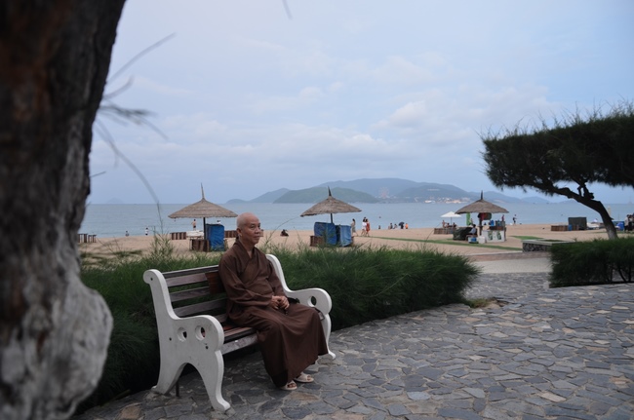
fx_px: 475
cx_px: 317
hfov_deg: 67.5
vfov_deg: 47.8
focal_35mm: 27
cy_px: 210
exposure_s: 1/30
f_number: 3.5
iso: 250
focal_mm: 18
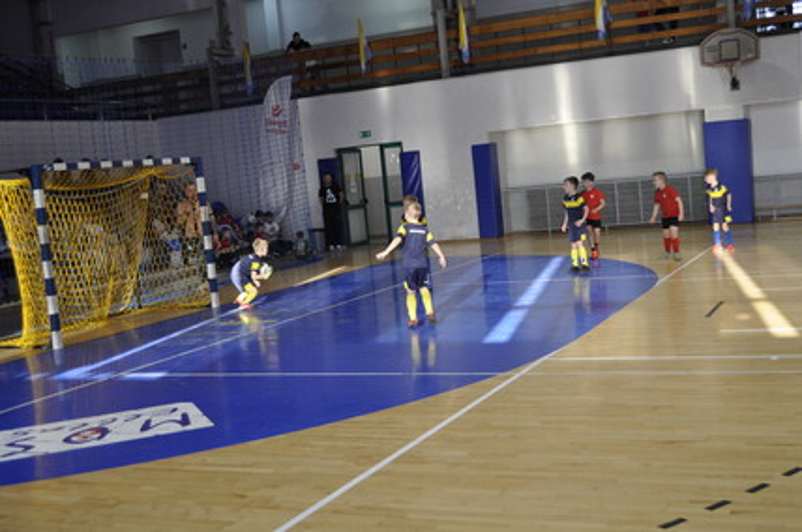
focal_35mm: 46
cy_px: 266
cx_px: 401
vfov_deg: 28.9
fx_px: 1034
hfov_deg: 42.4
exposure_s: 1/80
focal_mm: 31
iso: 400
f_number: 4.5
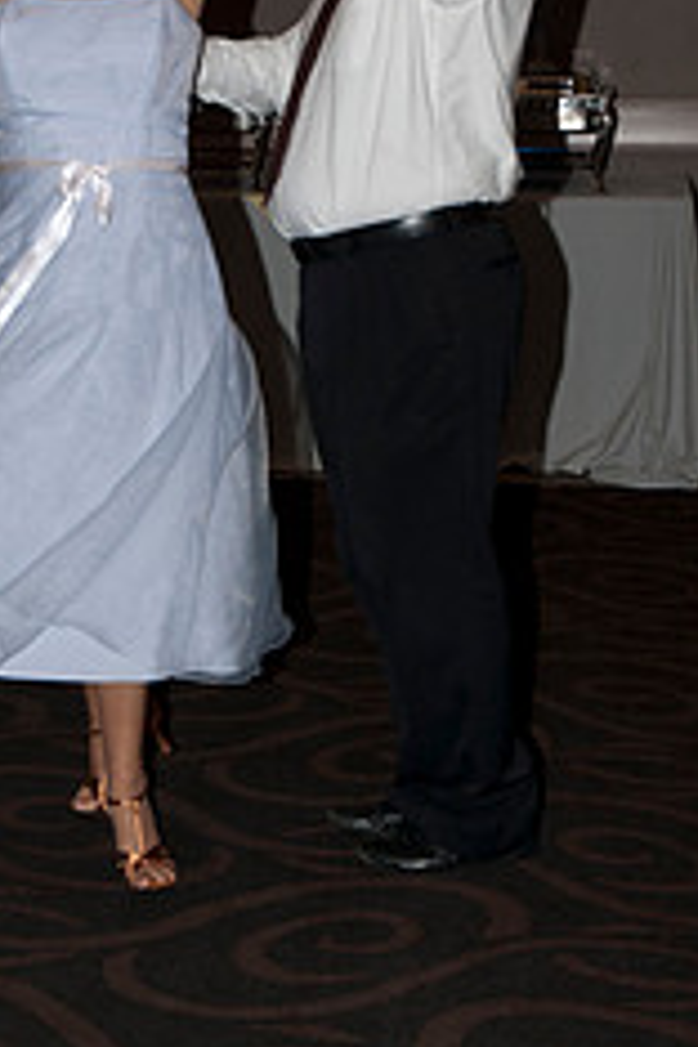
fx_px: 2850
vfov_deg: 20.8
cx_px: 92
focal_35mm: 98
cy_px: 456
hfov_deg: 13.9
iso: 400
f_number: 5.6
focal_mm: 34
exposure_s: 1/160
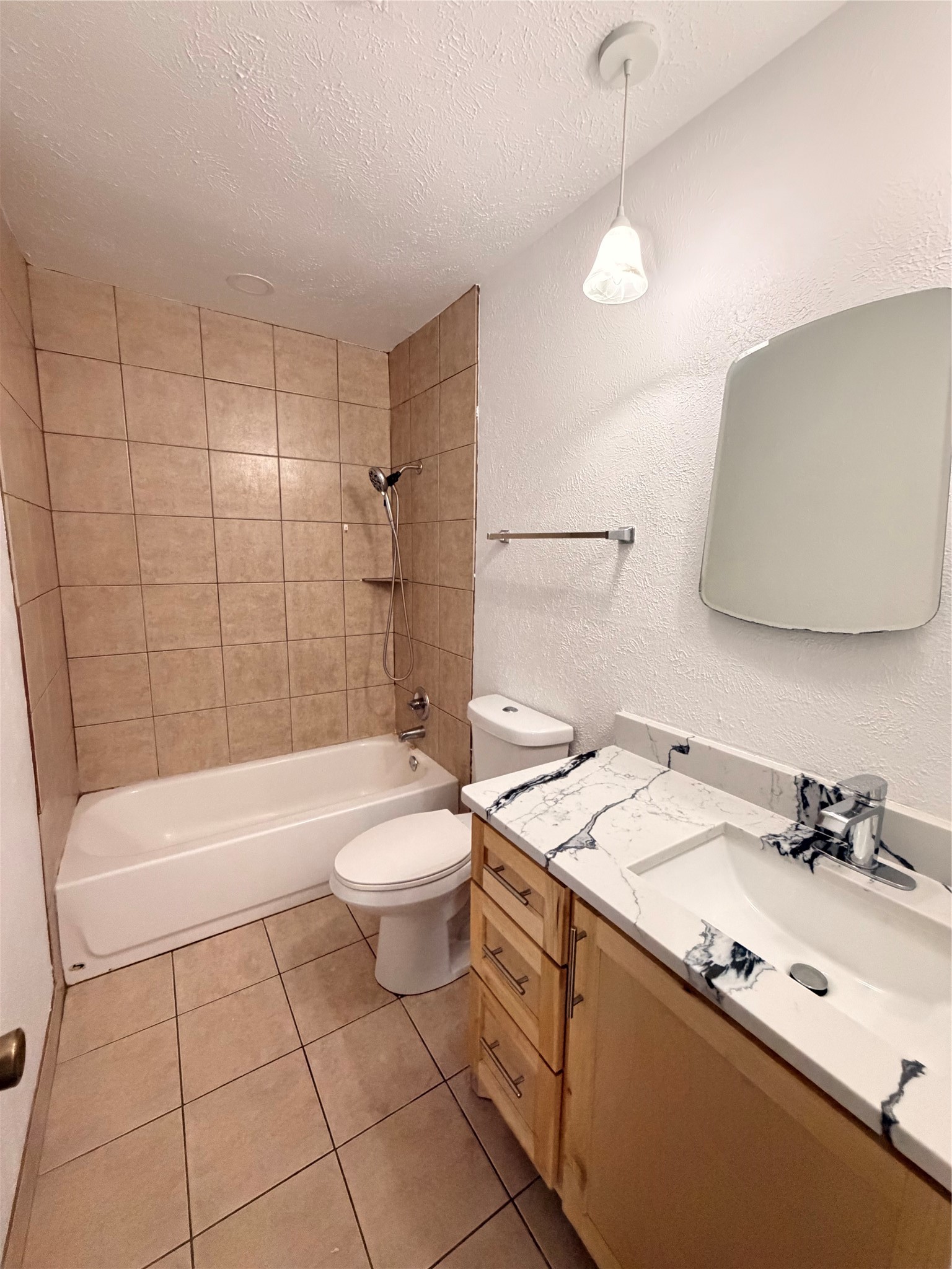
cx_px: 476
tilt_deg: -8.8
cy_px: 634
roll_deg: -0.4
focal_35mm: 14
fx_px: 513
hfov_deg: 85.7
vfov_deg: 102.1
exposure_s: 1/60
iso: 800
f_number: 2.2
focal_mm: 2.22
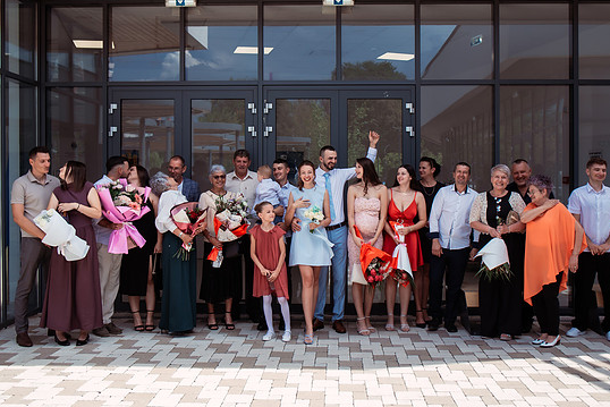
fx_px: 695
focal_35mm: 41
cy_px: 190
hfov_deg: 47.4
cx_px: 324
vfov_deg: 32.6
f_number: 4.5
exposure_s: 1/640
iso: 160
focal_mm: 35
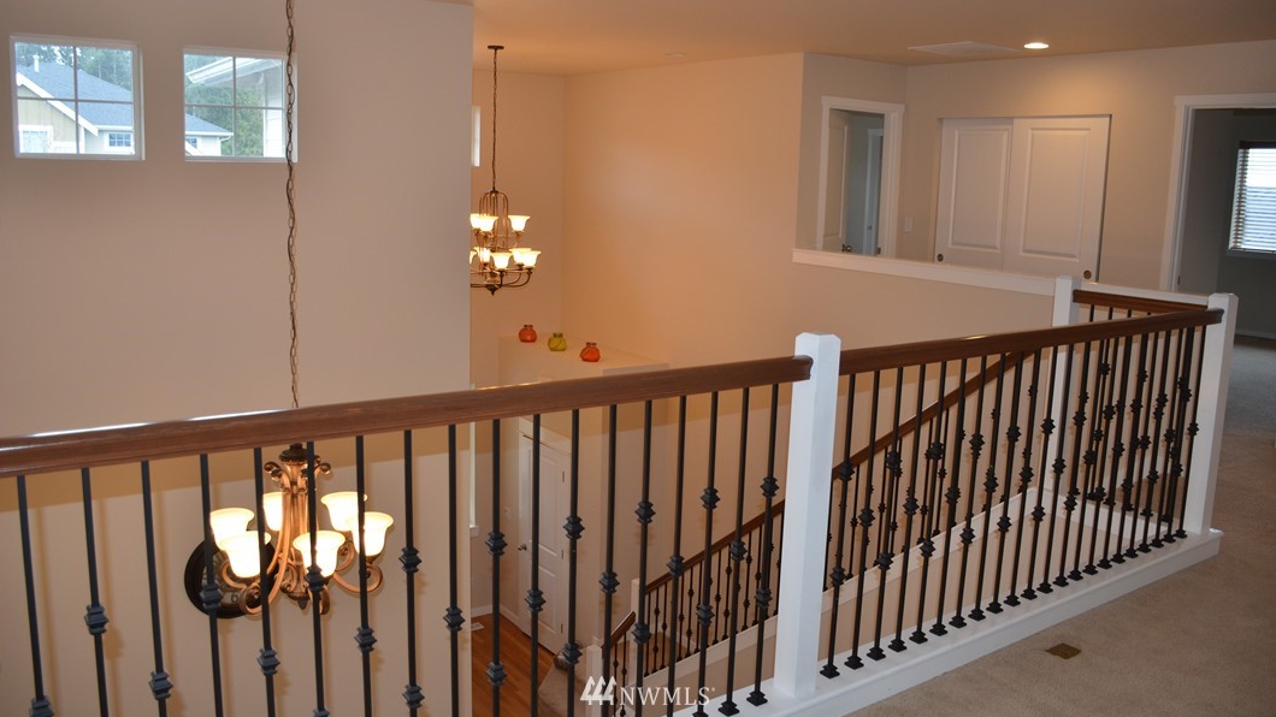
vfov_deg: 40.1
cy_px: 303
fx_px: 981
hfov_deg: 66.1
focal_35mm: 29
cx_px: 648
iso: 400
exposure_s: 1/100
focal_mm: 18
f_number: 3.5
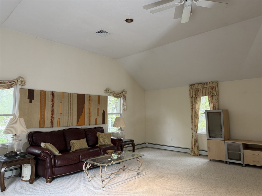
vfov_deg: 56.8
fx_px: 182
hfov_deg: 71.6
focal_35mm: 24
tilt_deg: +5.3
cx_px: 131
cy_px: 98
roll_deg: +0.7
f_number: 1.78
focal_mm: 6.76
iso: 125
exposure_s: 1/60
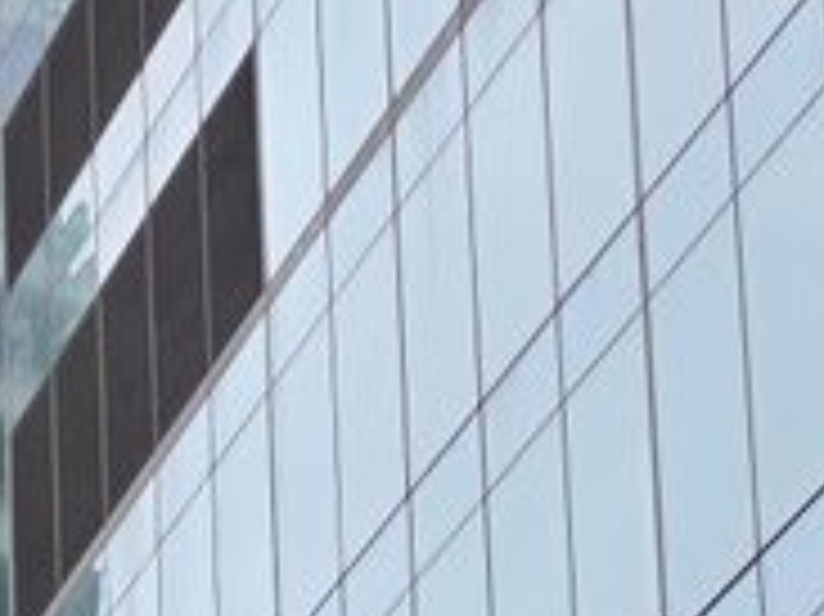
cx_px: -320
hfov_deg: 11.9
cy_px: 2154
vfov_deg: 7.5
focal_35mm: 161
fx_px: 3830
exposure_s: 1/180
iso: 12
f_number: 1.7
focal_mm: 6.3
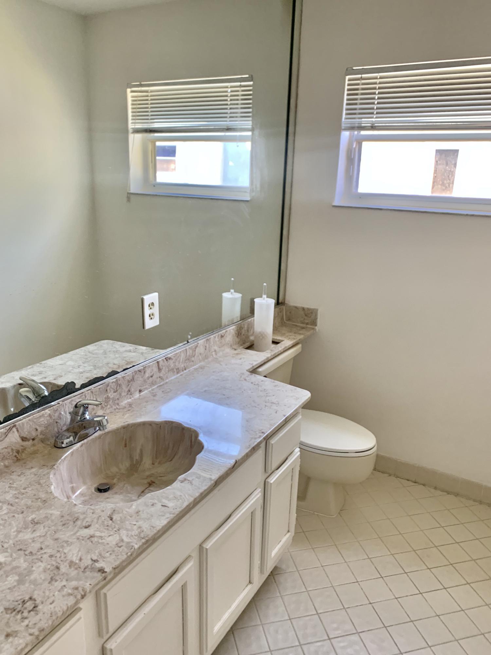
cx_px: 246
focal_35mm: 26
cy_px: 328
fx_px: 492
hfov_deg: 53.1
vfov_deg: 67.3
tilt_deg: -16.3
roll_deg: -3.1
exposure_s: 1/61
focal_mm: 4.25
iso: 100
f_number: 1.8
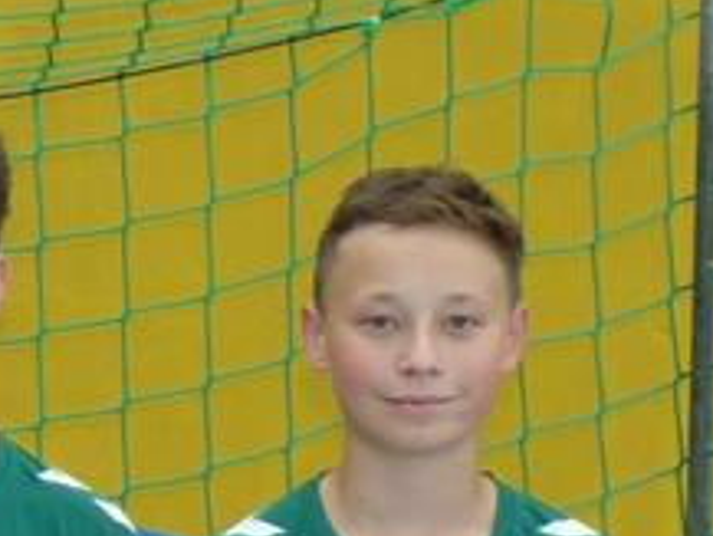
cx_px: -562
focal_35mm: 273
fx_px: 5626
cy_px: 809
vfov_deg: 5.4
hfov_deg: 7.1
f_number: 3
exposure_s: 1/30
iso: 100
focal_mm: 6.5
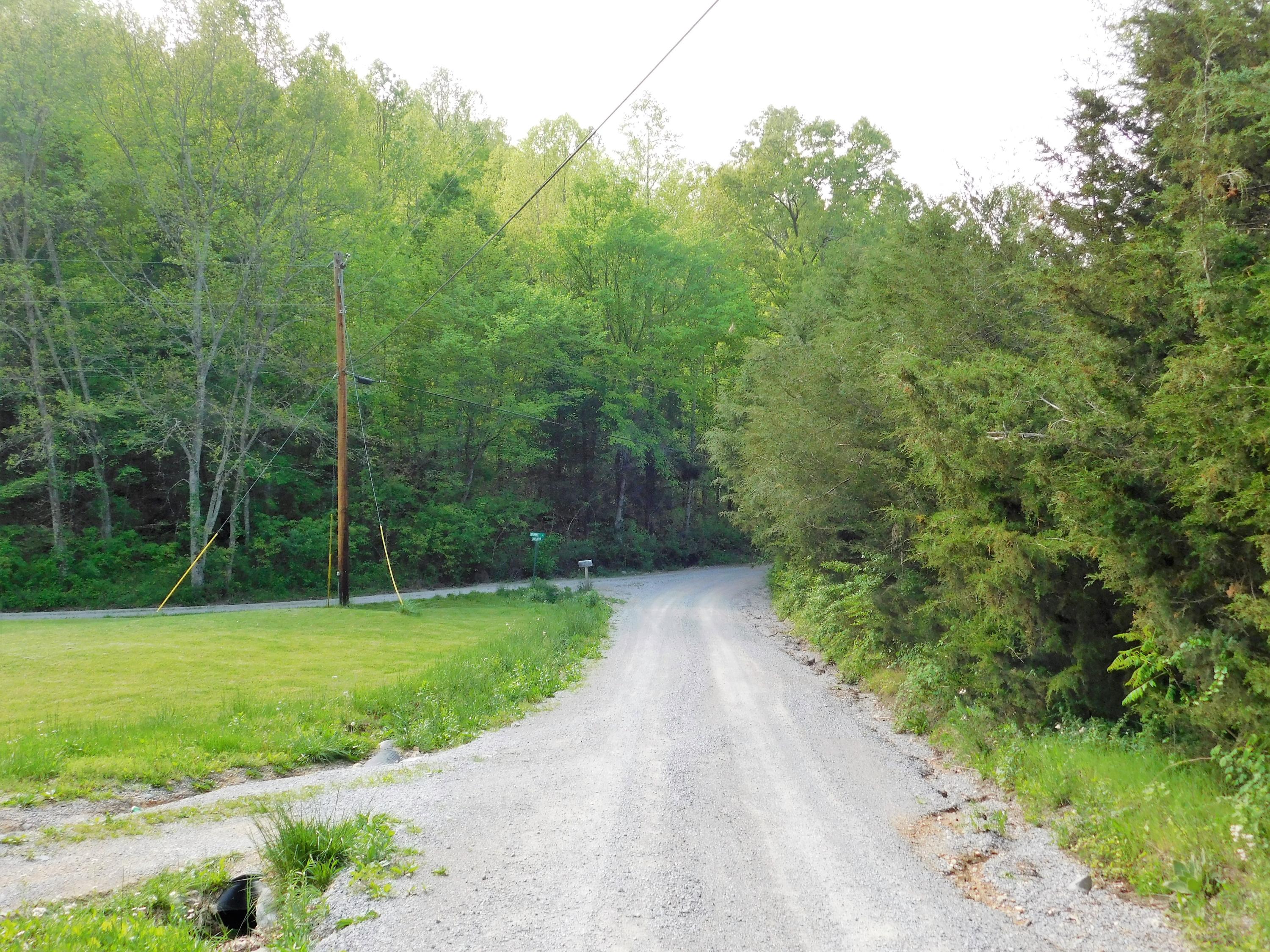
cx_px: 635
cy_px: 476
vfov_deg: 39.7
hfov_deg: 51.4
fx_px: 1321
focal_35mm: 36
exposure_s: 1/400
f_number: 3.5
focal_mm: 6.3
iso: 125
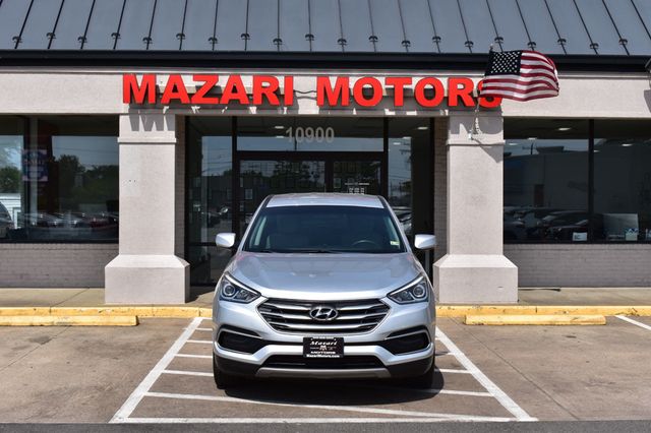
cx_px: 326
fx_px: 868
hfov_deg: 41.1
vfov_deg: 28.0
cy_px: 216
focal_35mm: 48
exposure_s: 1/500
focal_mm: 32
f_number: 11
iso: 220
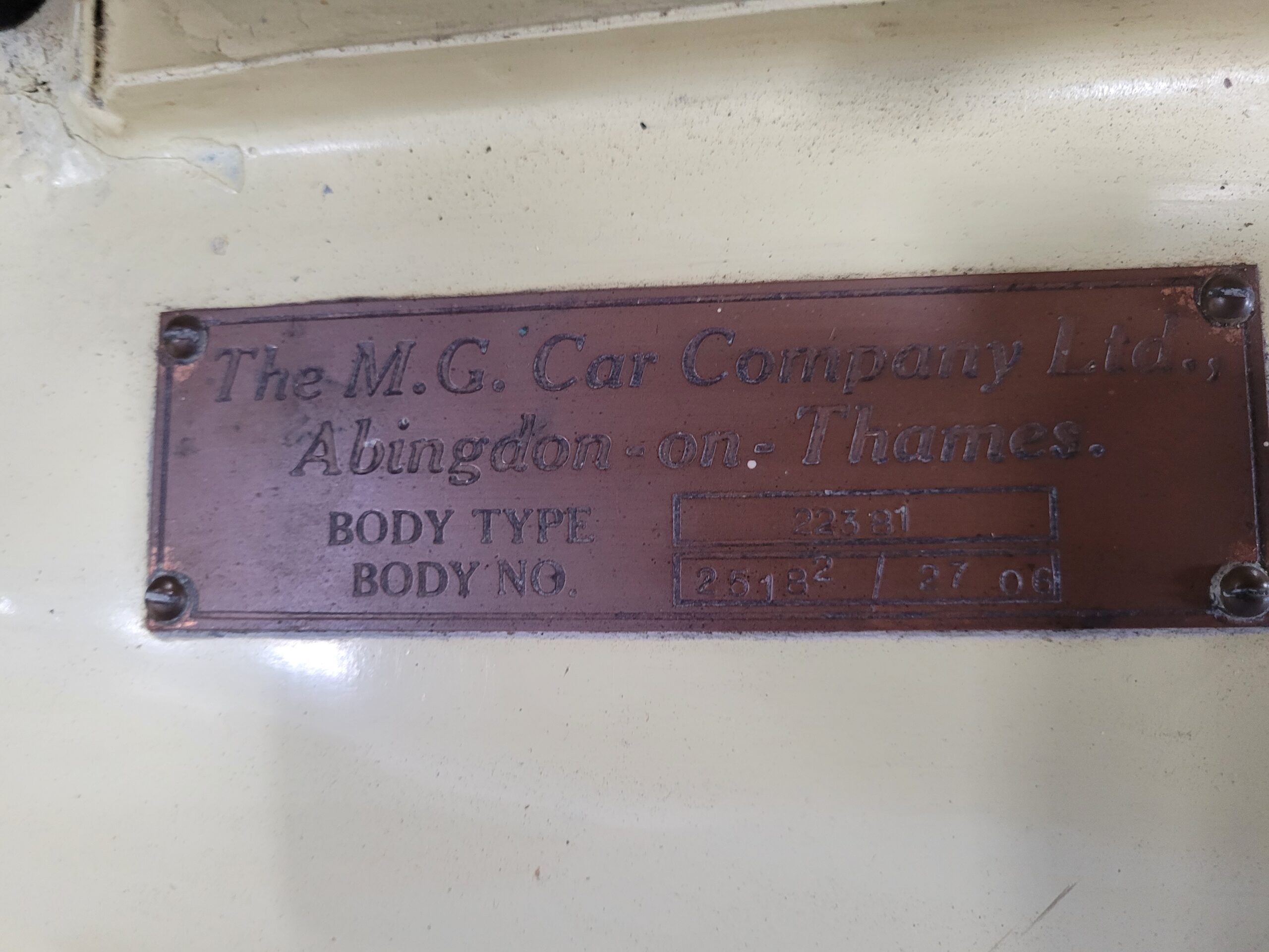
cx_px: 634
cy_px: 476
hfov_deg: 67.3
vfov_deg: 53.1
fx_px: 953
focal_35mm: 26
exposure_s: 1/40
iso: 400
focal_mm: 5.4
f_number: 1.8
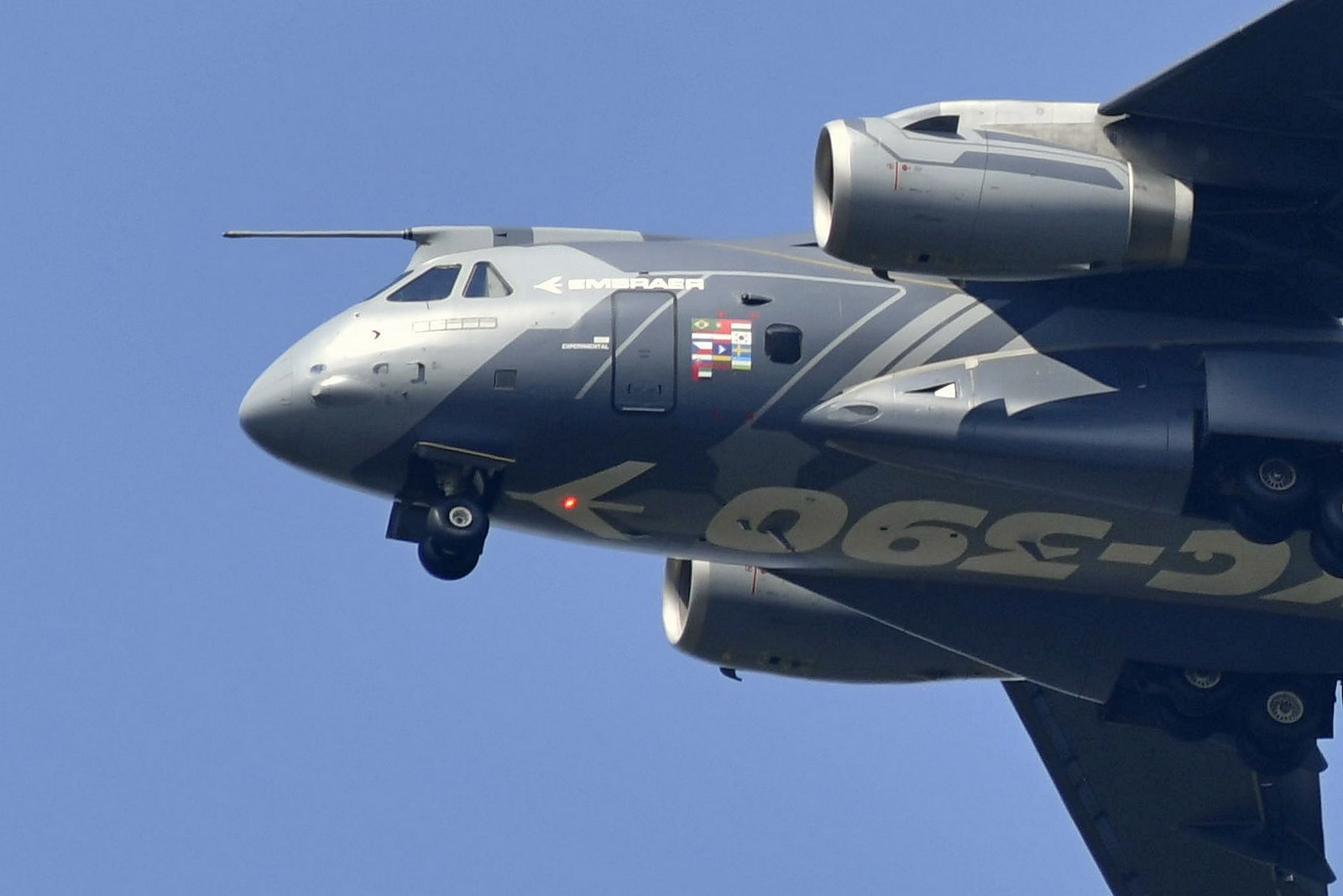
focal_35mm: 450
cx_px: 672
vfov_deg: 3.1
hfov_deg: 4.6
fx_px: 16788
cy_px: 448
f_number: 10
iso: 160
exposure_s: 1/1000
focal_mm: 300
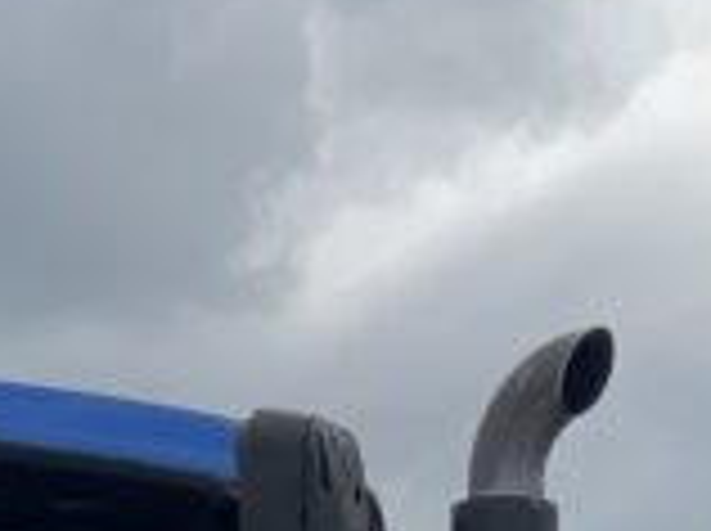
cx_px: 477
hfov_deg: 10.5
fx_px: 3856
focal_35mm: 188
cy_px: 1449
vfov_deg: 7.2
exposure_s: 1/739
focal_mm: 3
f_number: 1.8
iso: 16
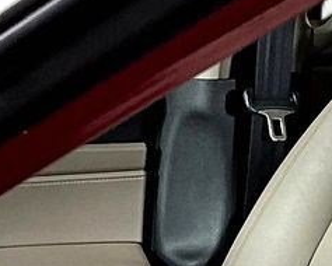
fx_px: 1878
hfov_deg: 9.7
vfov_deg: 7.7
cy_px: 539
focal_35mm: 191
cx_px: 556
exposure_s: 1/60
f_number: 1.8
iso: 80
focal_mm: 3
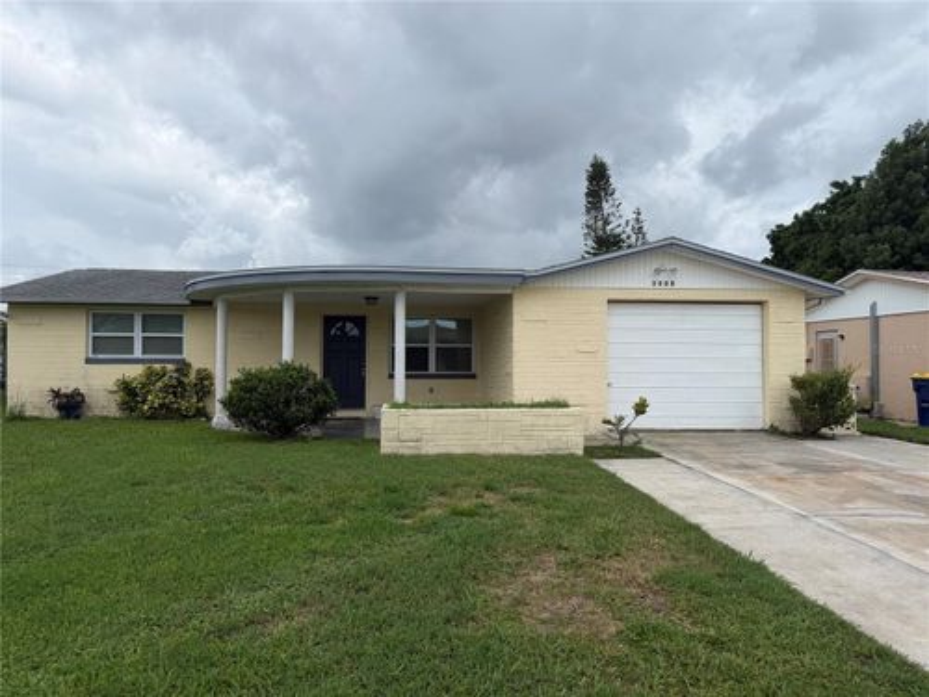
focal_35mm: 24
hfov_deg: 71.6
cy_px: 348
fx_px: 644
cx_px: 464
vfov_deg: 56.8
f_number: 1.78
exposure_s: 1/4405
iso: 80
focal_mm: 6.76
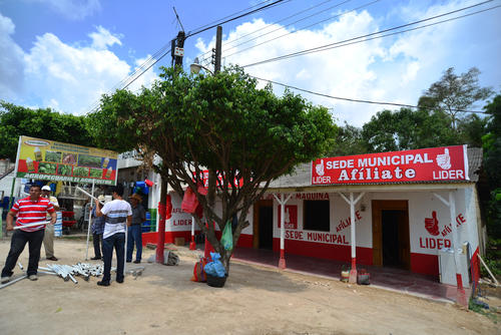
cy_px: 168
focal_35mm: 20
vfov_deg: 62.0
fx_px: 278
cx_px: 250
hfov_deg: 83.9
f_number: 3.2
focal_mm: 20
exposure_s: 1/1250
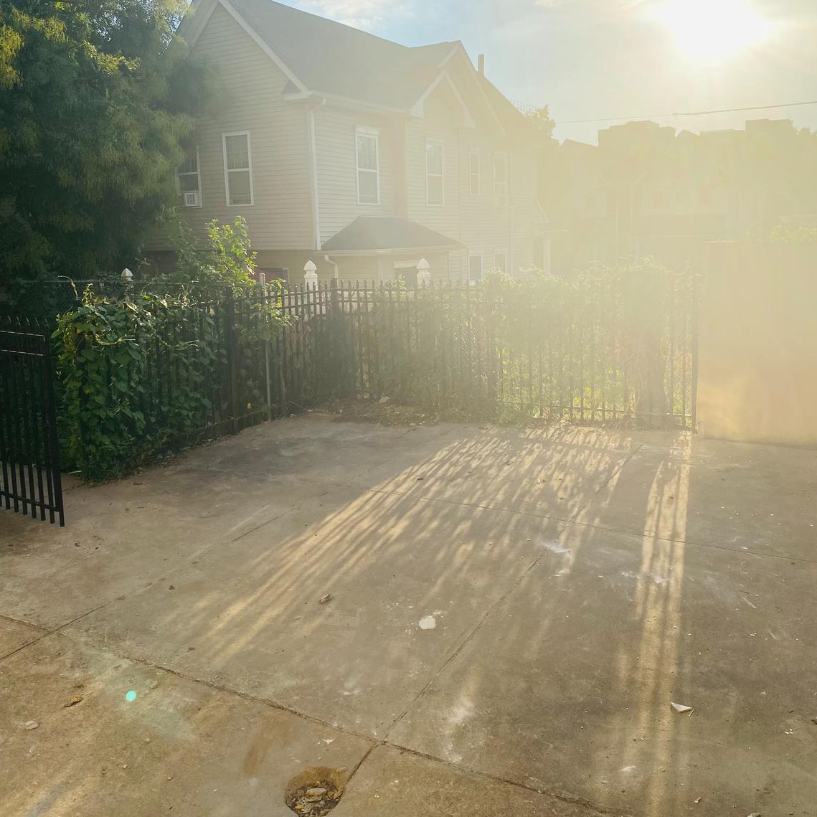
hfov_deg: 52.5
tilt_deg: -8.3
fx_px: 828
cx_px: 412
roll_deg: +0.5
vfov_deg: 52.5
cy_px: 370
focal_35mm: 31
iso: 32
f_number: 1.8
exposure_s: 1/4608
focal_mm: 4.25
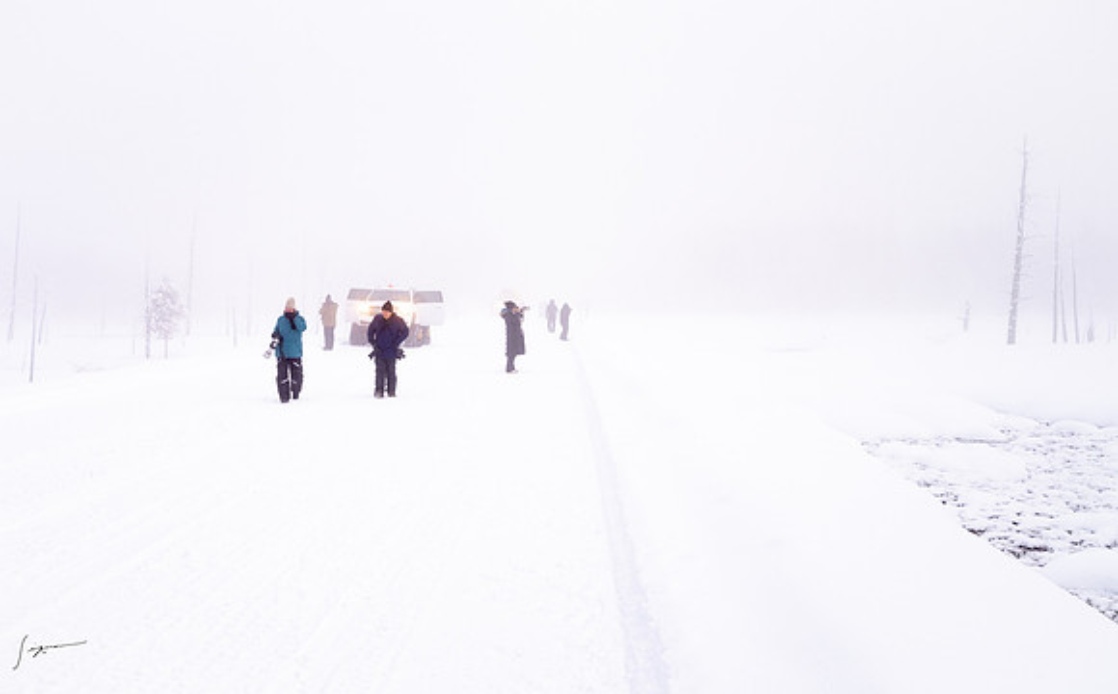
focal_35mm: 37
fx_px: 1123
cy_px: 244
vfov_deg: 34.1
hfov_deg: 52.5
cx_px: 444
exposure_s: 1/125
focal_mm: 30
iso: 400
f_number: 11
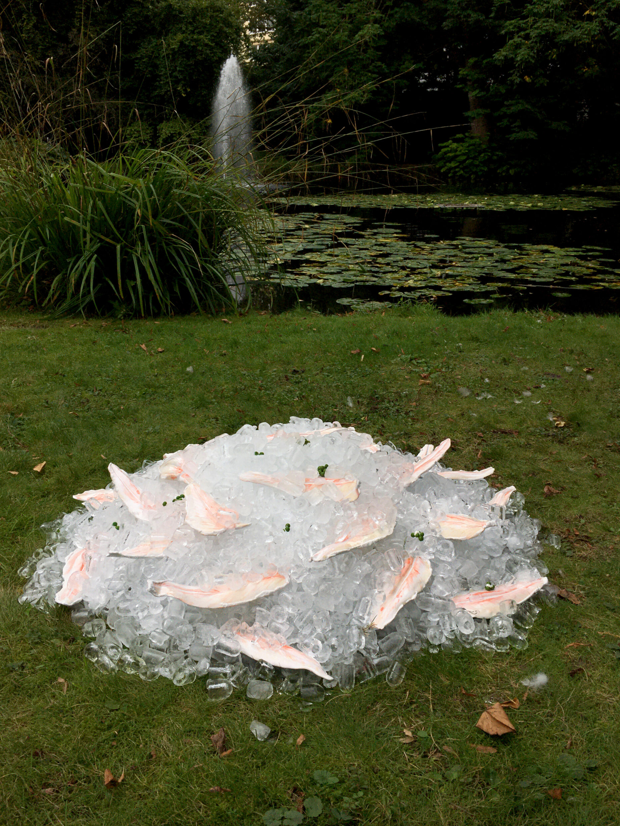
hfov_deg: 46.8
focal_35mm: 30
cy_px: 409
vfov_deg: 60.0
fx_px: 716
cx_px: 307
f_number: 2.2
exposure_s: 1/425
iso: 25
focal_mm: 4.15
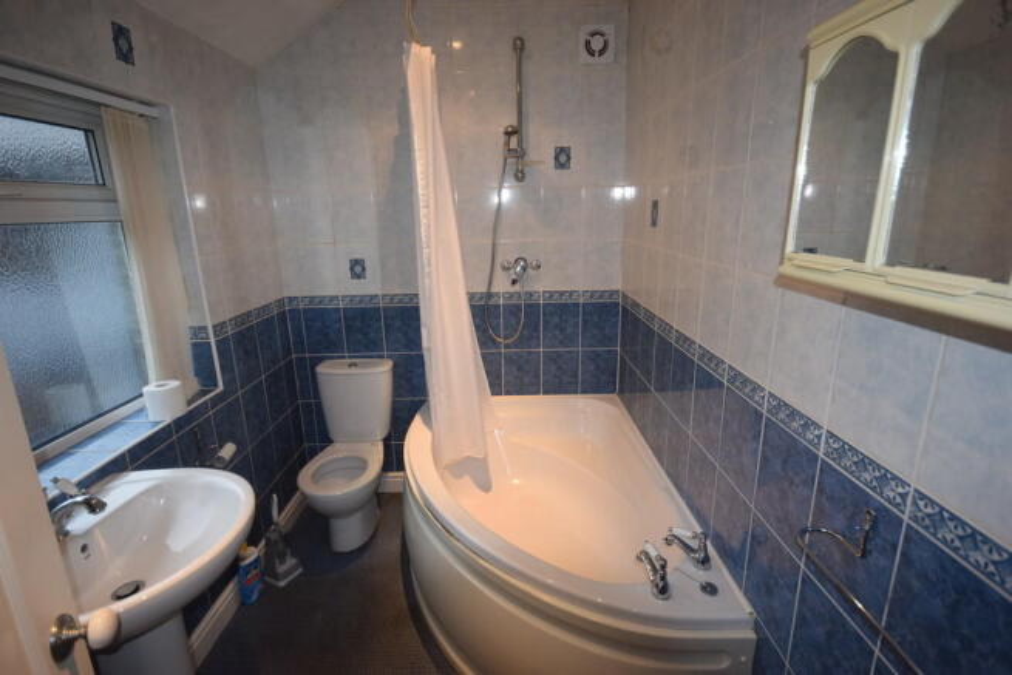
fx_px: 485
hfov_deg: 92.4
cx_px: 506
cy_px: 338
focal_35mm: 17
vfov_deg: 69.7
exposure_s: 1/80
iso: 800
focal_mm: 11.5
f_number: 4.2
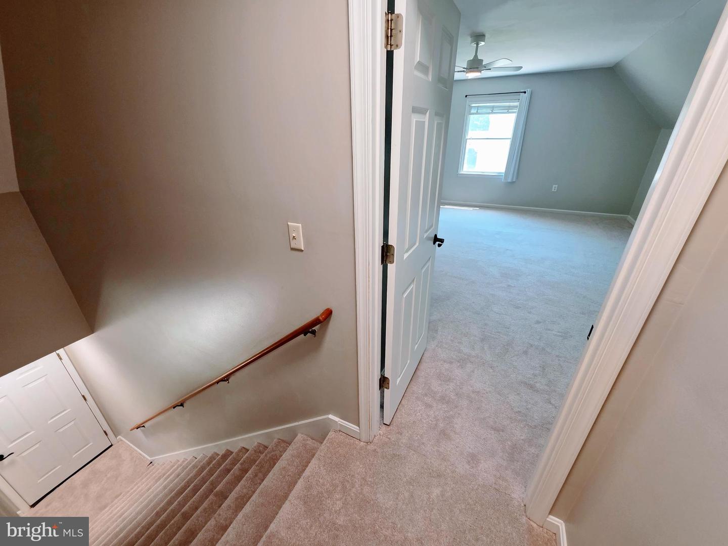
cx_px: 364
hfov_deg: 106.2
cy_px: 273
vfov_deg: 89.9
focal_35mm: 13
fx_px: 273
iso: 160
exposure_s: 1/60
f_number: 1.9
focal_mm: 2.2
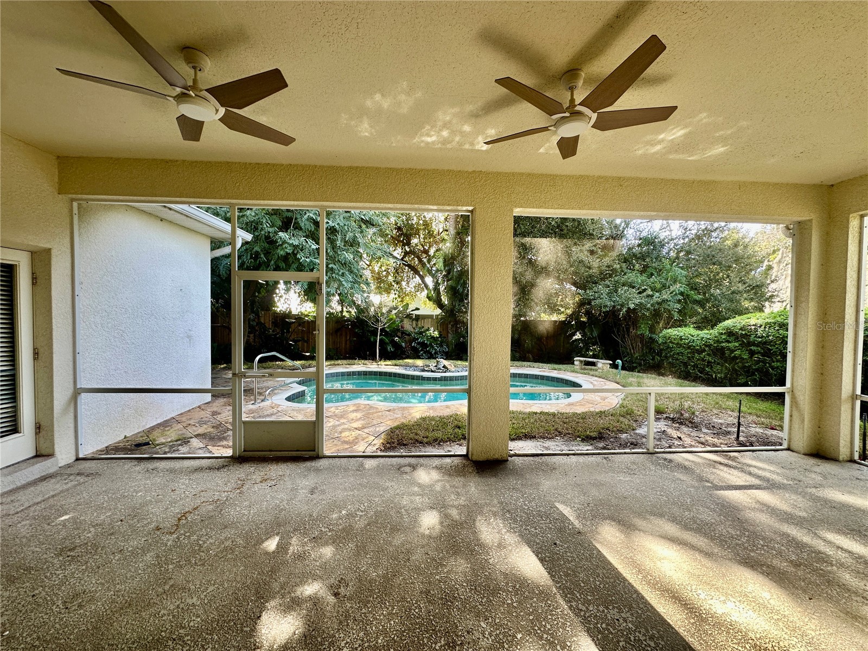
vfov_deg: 85.7
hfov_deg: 102.1
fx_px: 351
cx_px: 434
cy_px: 326
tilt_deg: -1.7
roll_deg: -1.2
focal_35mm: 14
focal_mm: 2.22
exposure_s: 1/99
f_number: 2.2
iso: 64
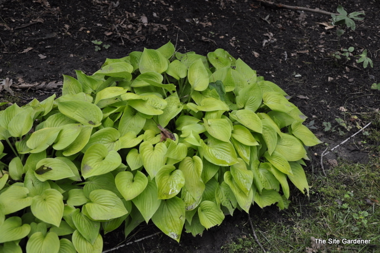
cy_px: 126
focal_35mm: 48
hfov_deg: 41.1
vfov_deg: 28.0
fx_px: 506
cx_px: 190
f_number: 4.2
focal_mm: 32
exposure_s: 1/60
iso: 400
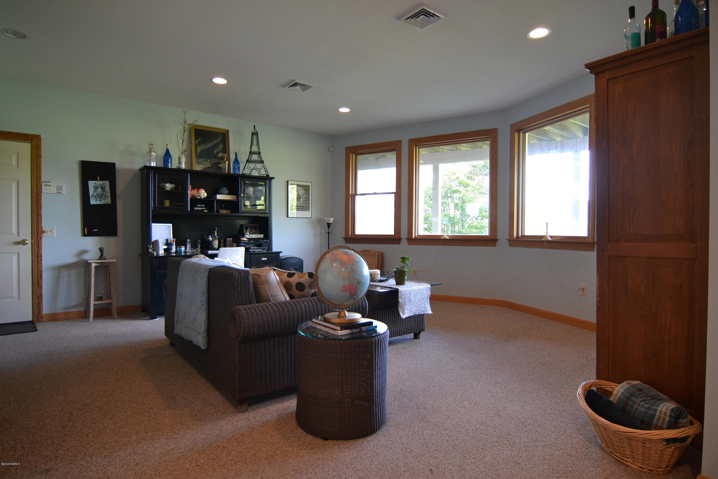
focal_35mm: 20
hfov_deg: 85.4
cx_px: 359
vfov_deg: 63.2
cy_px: 240
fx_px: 389
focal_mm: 13
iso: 900
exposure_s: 1/60
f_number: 4
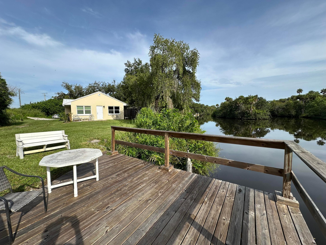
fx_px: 132
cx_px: 163
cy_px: 122
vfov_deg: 85.7
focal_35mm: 14
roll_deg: +1.1
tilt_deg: -3.4
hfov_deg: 102.1
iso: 40
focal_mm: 2.22
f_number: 2.2
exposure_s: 1/1435
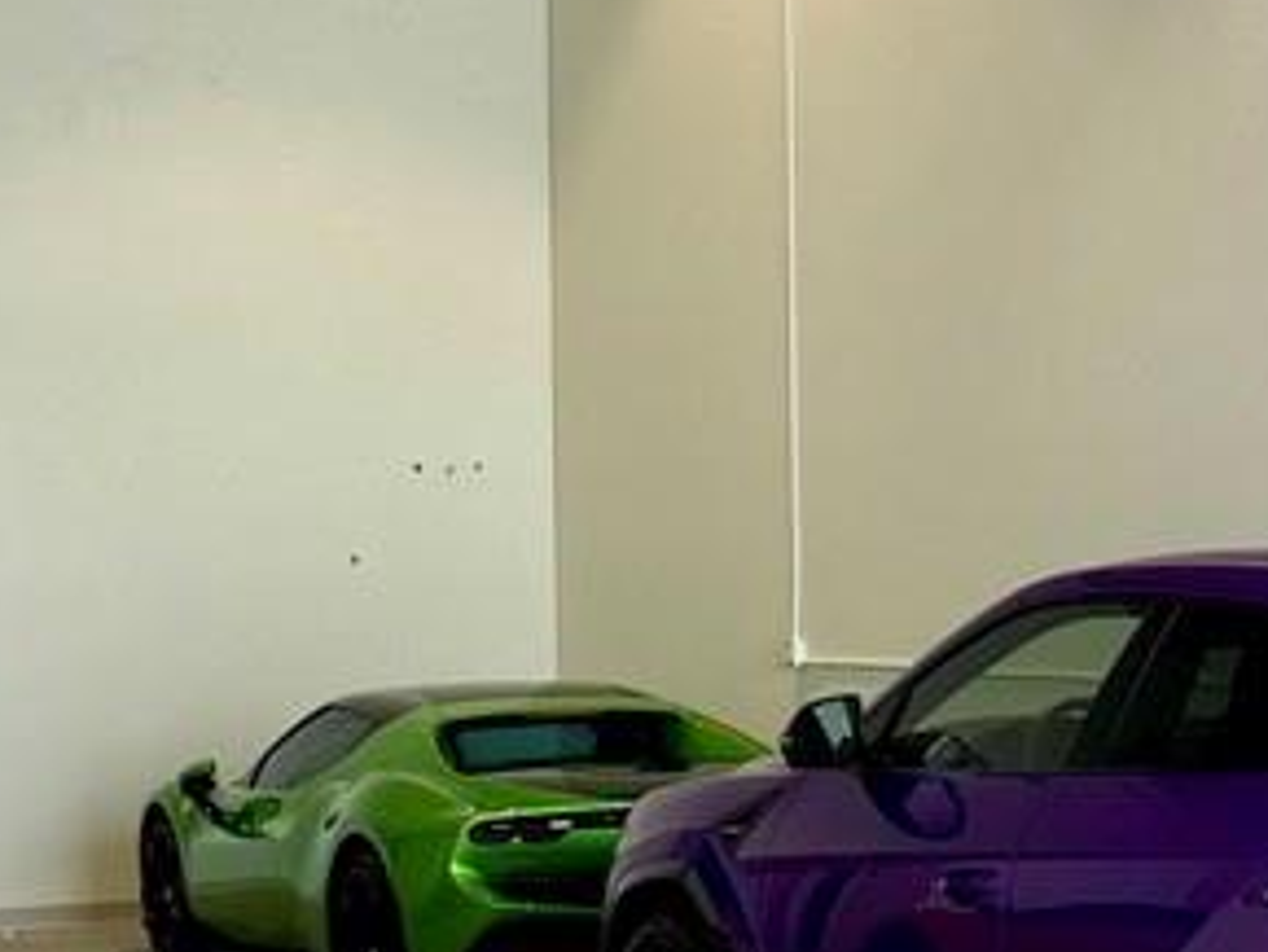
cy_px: 632
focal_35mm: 85
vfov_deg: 17.3
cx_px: 667
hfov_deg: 23.0
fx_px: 3115
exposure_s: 1/120
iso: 100
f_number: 1.78
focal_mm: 6.76
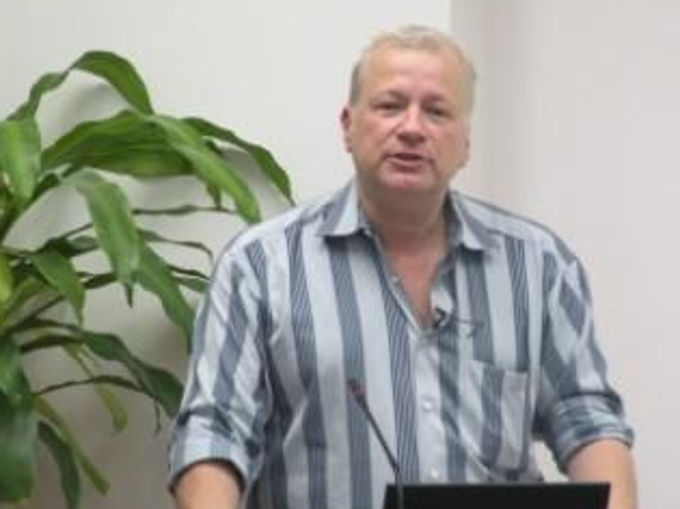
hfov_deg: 6.2
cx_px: 404
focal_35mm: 320
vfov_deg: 4.6
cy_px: 274
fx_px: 6284
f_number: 4.5
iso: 400
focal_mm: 39.8
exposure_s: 1/30
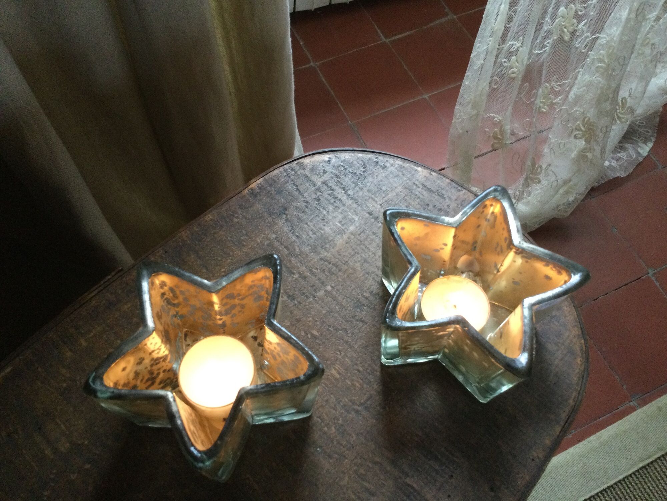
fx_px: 597
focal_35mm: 31
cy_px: 250
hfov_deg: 58.4
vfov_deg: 45.4
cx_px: 334
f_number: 2.4
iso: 200
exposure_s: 1/33
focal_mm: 3.3
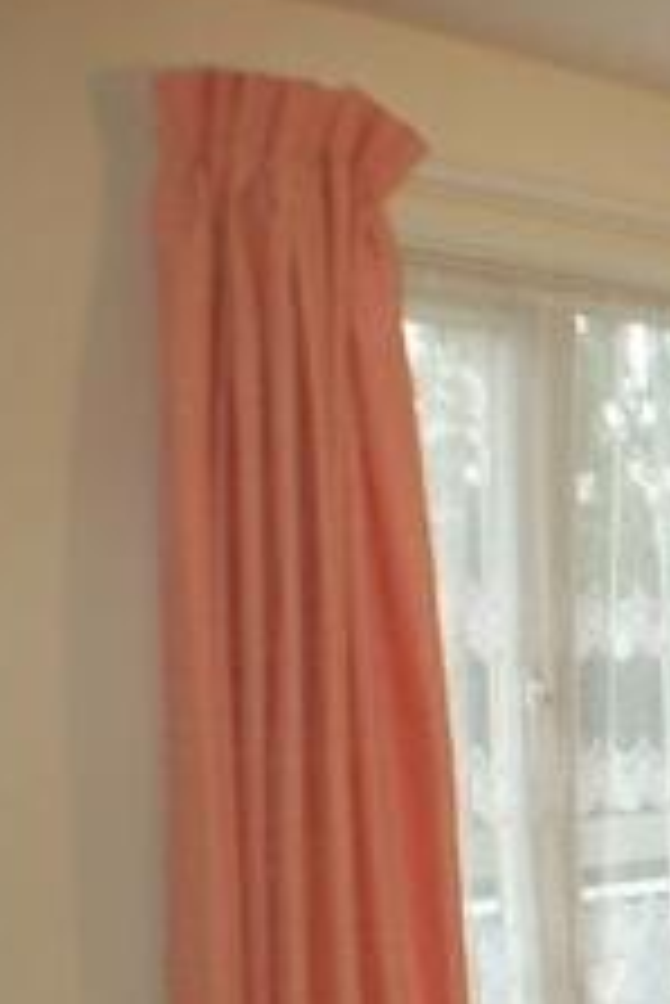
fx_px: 2704
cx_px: 1416
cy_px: 925
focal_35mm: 97
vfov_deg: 20.5
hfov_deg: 12.2
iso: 400
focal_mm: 22
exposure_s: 1/100
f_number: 3.8
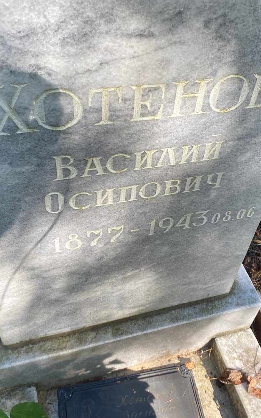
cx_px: 161
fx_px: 421
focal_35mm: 37
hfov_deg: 34.3
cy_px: 208
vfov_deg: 52.8
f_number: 1.8
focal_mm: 4.25
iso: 32
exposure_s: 1/121
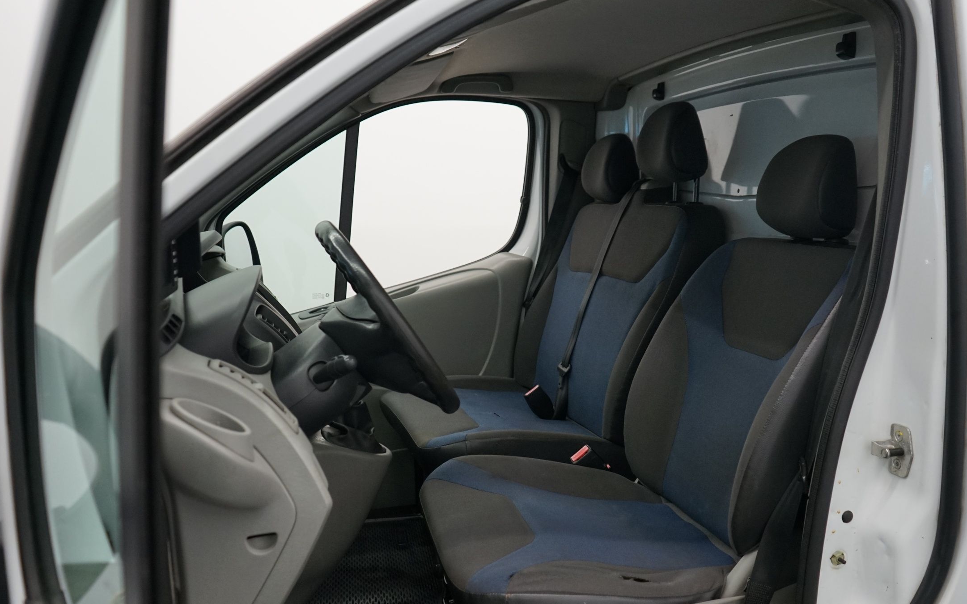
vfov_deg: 38.3
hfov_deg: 58.1
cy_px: 314
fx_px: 870
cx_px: 526
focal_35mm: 33
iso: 1250
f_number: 4
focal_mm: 28
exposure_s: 1/160
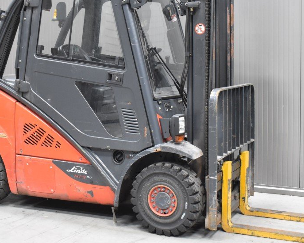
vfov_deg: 25.7
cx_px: 129
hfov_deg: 31.9
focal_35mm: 59
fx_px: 531
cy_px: 87
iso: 1600
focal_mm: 24
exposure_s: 1/25
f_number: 4.5
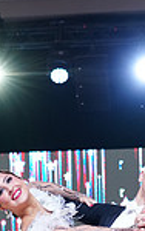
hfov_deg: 7.3
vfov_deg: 11.2
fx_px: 1142
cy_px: 325
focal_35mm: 181
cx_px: 73
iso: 1250
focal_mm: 46
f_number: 4
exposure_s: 1/500
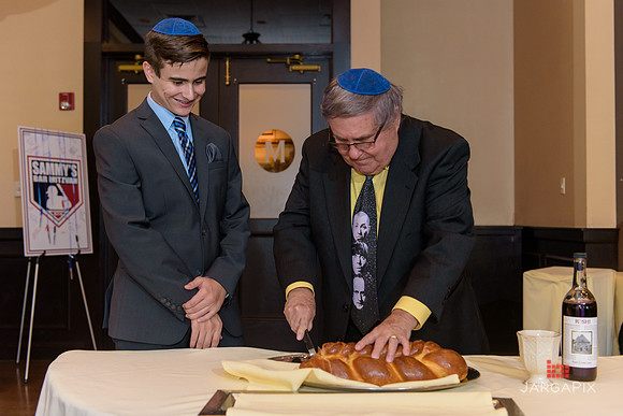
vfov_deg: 31.9
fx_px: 727
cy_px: 208
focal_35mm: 42
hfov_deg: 46.4
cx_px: 312
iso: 1600
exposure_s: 1/125
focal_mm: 42
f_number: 3.2
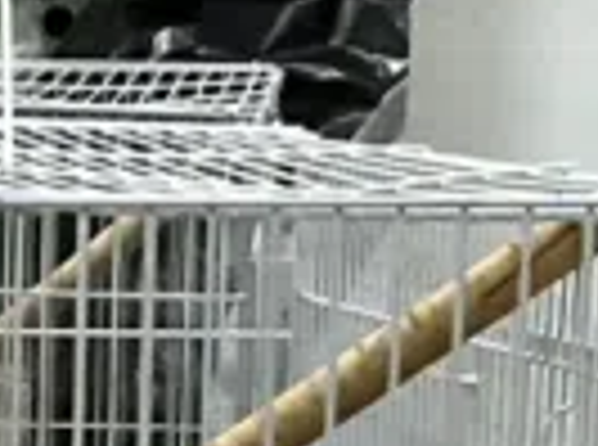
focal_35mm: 140
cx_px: -139
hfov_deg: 13.7
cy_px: 1054
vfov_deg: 9.4
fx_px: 2412
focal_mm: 3
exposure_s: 1/40
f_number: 1.8
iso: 320
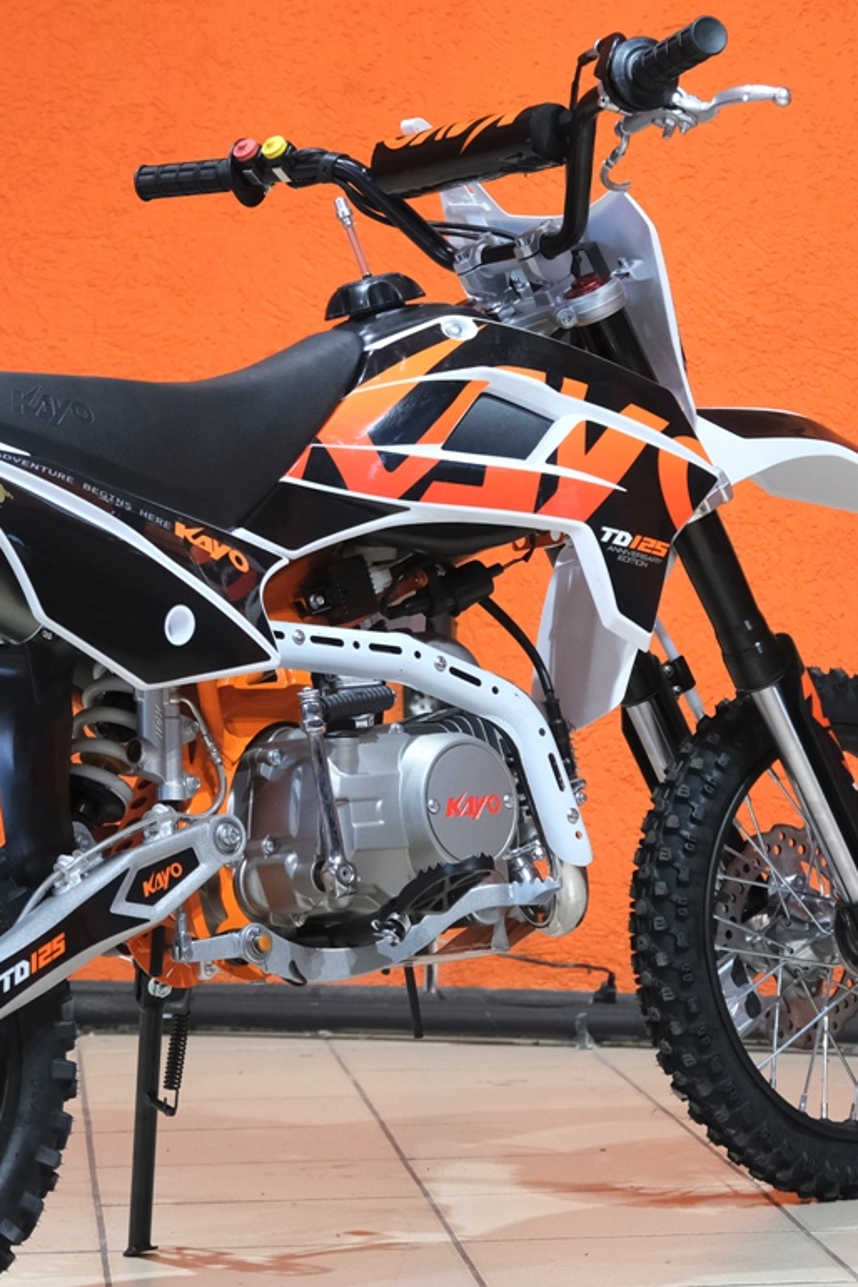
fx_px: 4969
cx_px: 324
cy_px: 468
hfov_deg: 9.9
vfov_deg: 14.7
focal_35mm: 139
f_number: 4
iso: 1600
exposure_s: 1/100
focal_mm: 44.7
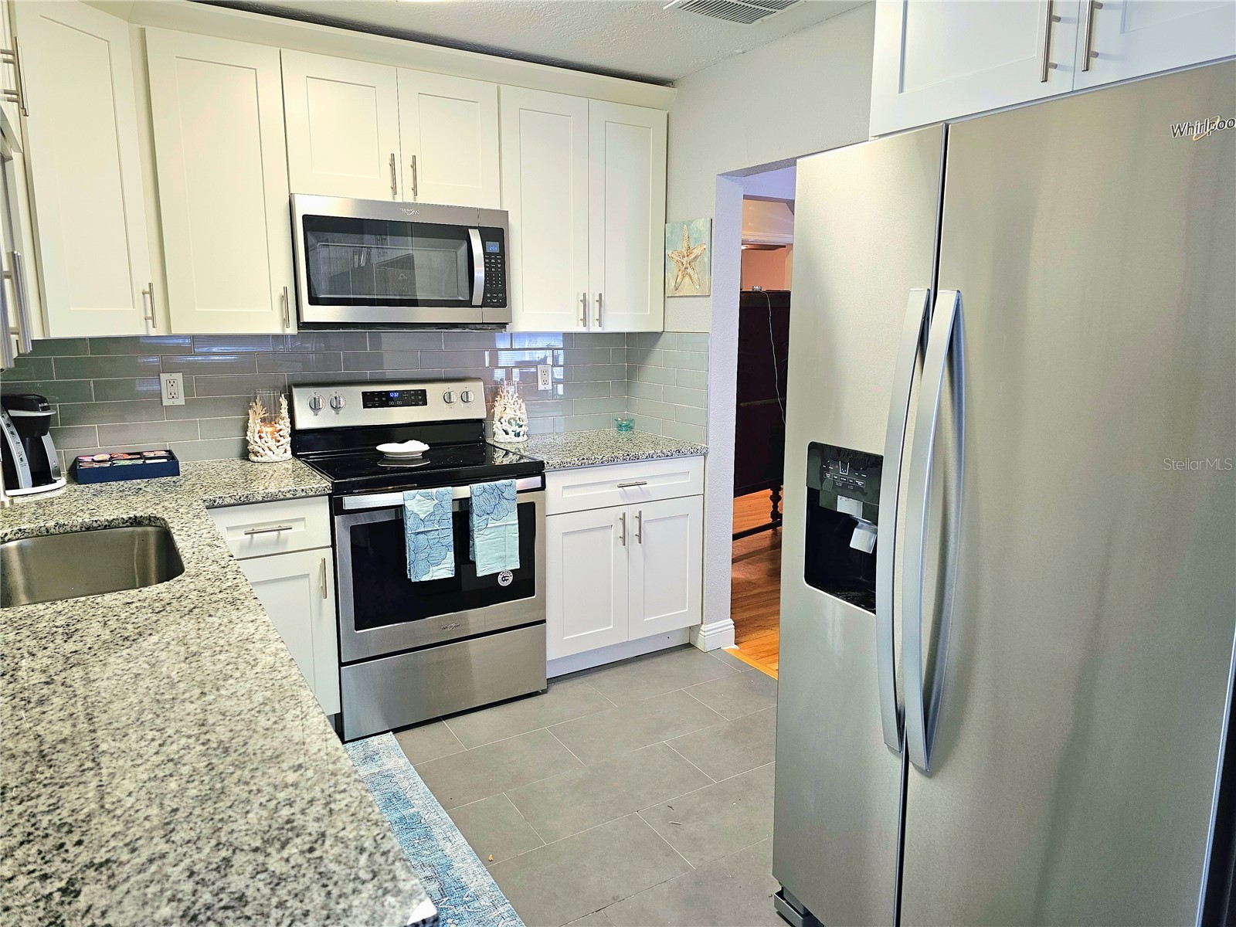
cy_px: 464
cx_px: 618
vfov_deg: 58.9
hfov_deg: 73.9
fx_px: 821
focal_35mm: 23
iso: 250
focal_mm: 6.3
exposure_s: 1/120
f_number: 1.7
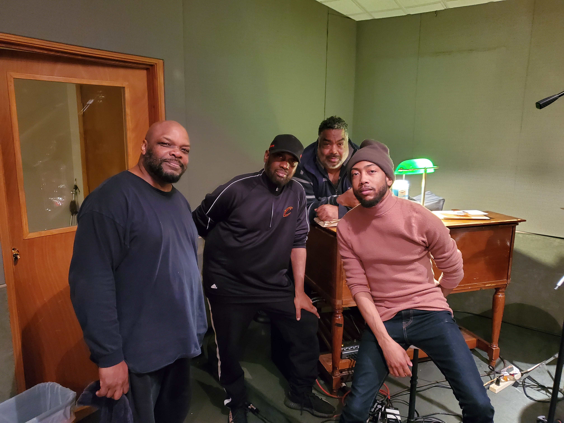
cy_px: 212
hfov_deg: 67.3
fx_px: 424
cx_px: 282
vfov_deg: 53.1
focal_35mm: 26
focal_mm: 4.3
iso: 640
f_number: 1.5
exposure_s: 1/10
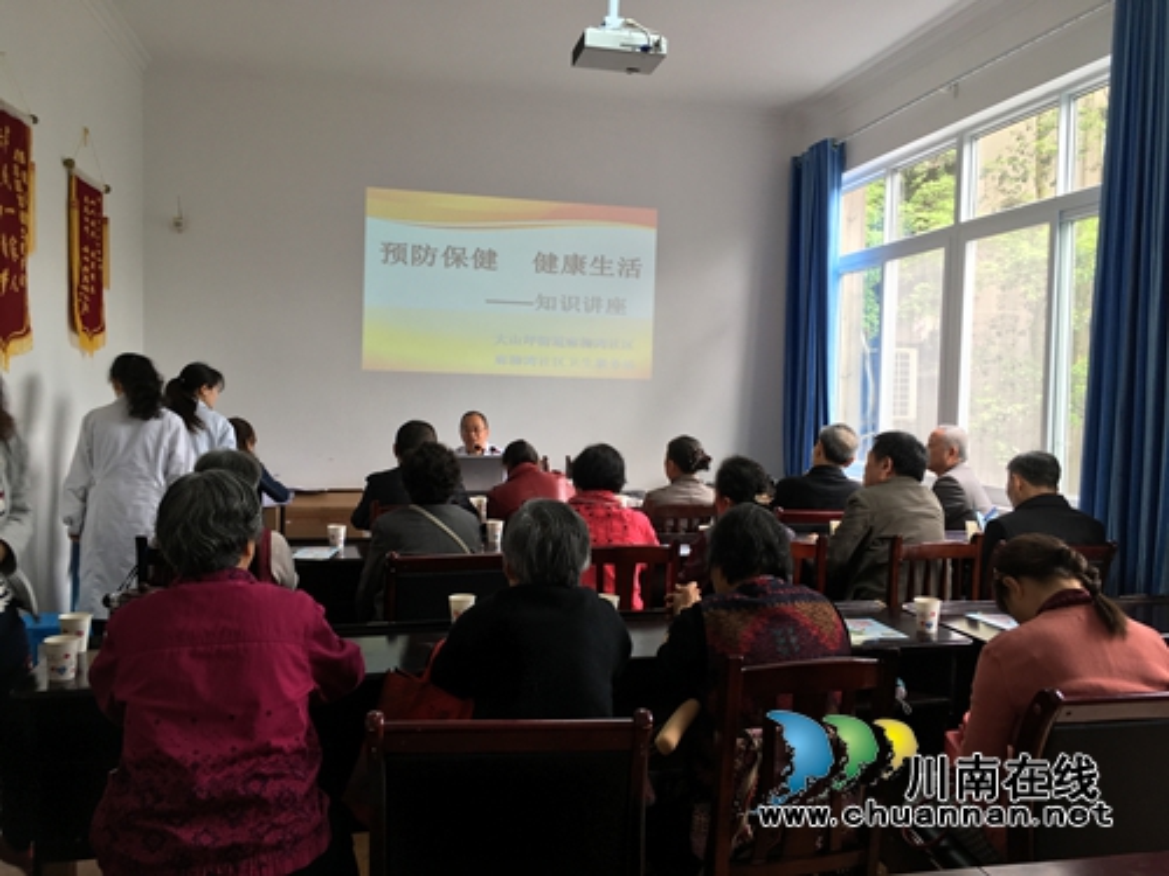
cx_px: 584
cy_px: 438
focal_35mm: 29
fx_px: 979
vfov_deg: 48.2
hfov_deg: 61.7
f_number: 2.2
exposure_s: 1/50
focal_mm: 4.15
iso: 32
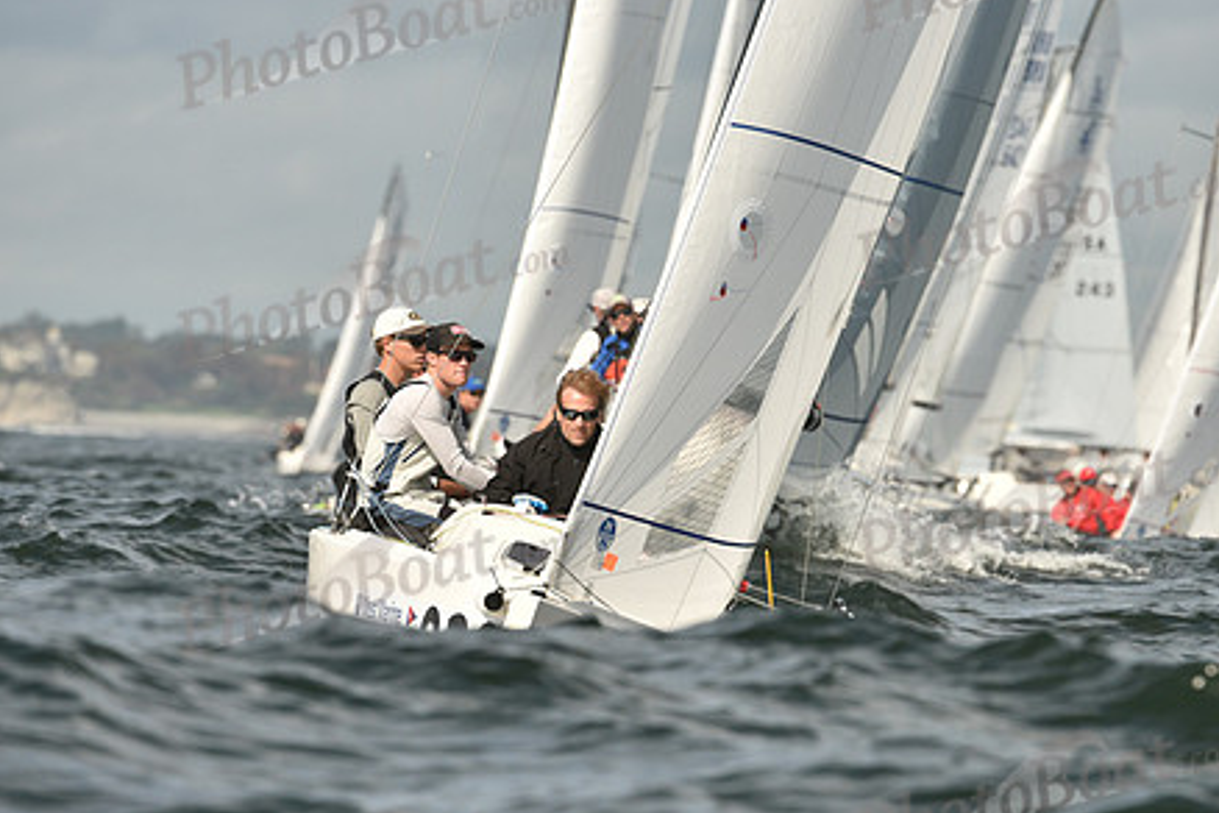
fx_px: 17945
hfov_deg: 3.9
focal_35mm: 530
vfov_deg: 2.6
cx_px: 715
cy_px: 400
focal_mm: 400
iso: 320
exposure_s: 1/1250
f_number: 8
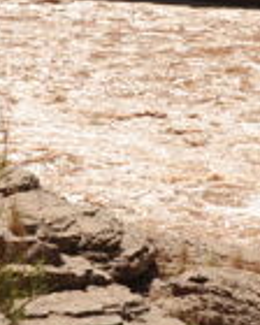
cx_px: 464
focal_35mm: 187
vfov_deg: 10.3
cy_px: 174
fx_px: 1799
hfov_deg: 8.0
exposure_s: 1/400
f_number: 11
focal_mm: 35
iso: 200
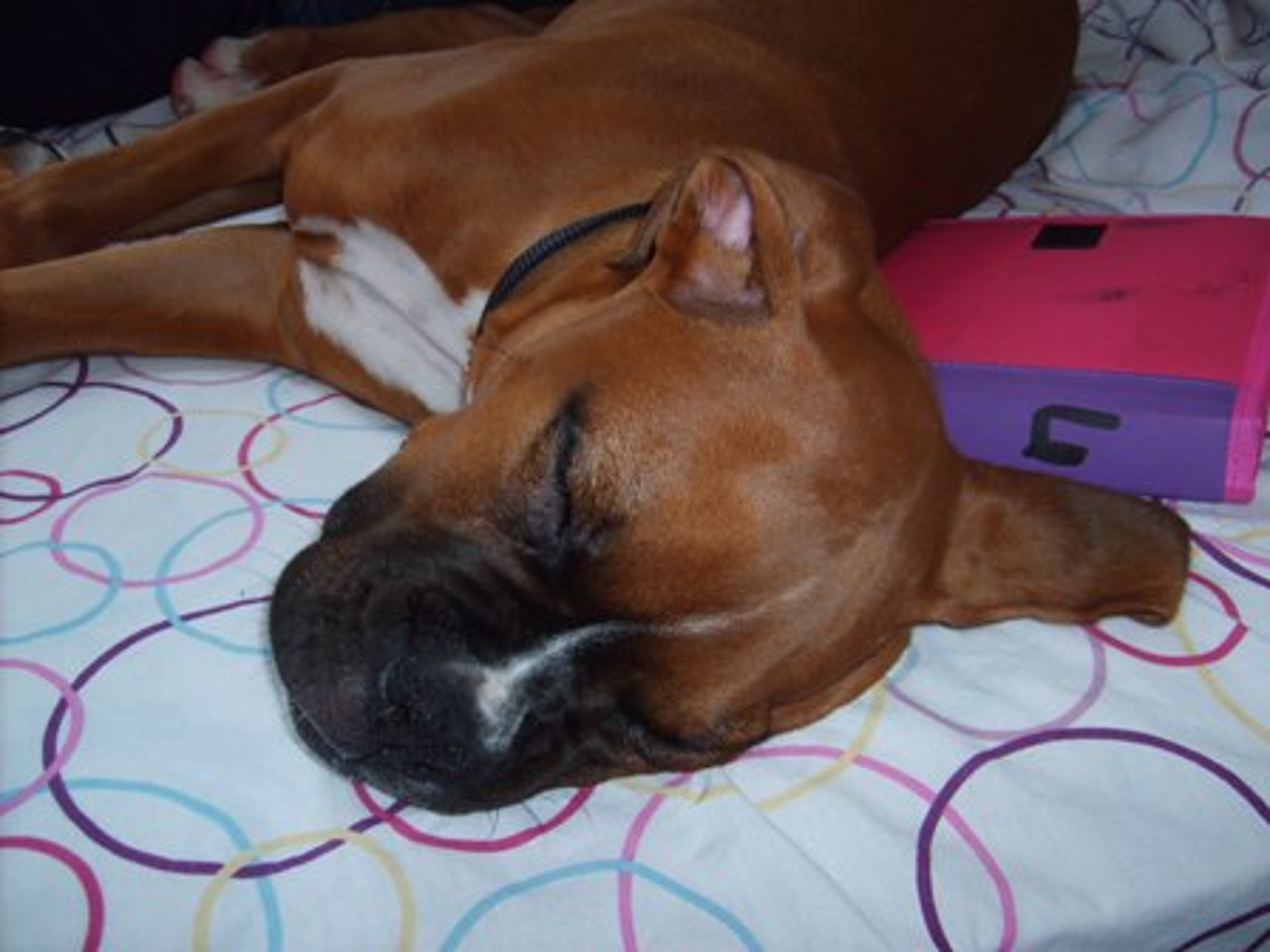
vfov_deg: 40.7
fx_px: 1284
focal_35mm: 35
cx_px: 635
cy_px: 476
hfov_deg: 52.6
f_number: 2.8
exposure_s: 1/45
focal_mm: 5.8
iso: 100
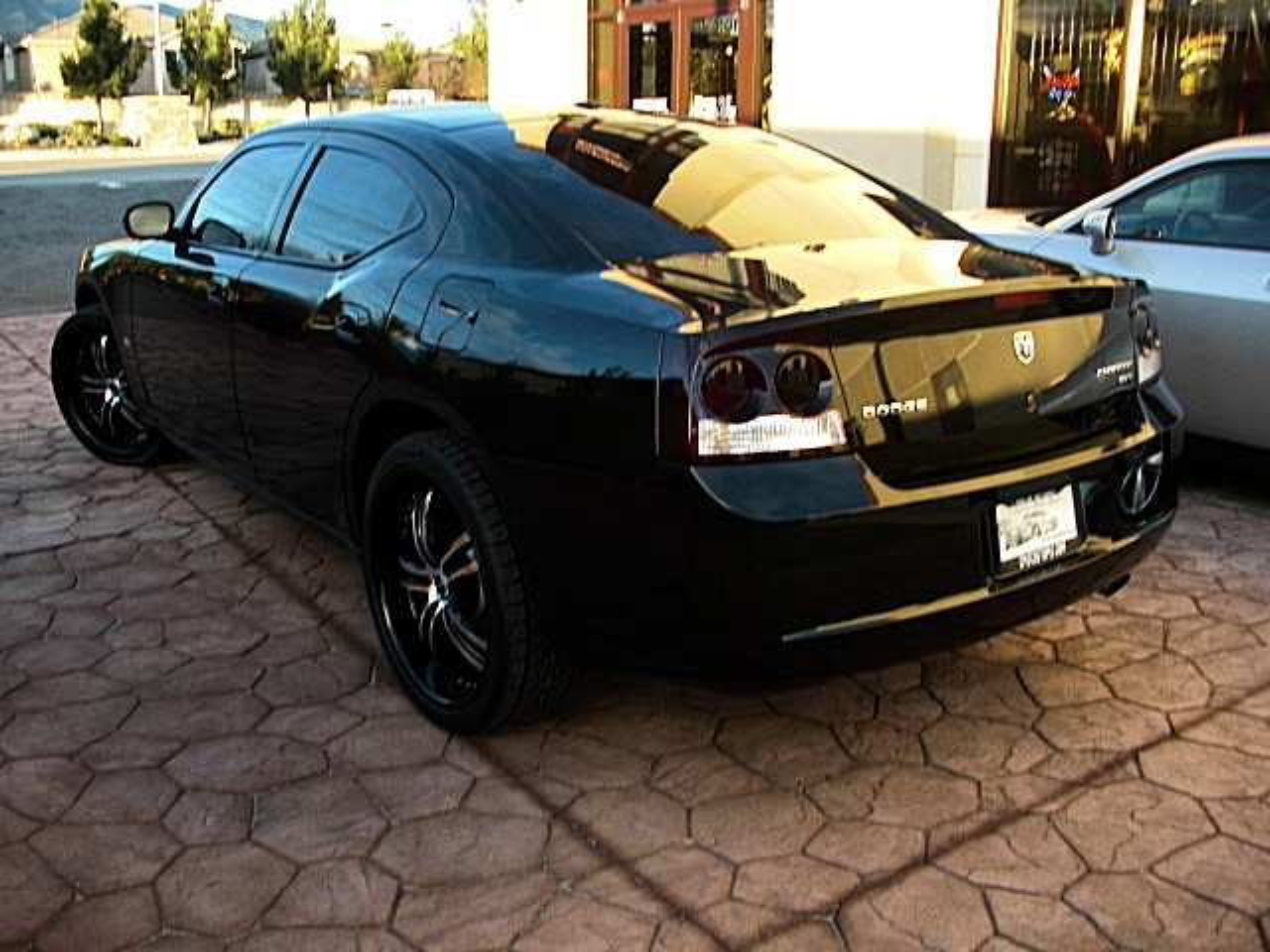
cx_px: 635
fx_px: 1321
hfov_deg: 51.4
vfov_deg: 39.7
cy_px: 476
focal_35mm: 36
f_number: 2.8
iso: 50
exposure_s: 1/60
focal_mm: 6.3
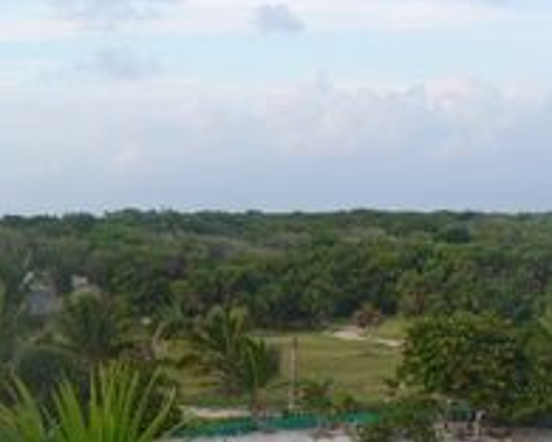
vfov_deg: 15.4
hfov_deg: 19.2
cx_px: 266
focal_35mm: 100
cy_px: 309
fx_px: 1634
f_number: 2.8
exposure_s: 1/250
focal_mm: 6.1
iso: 80
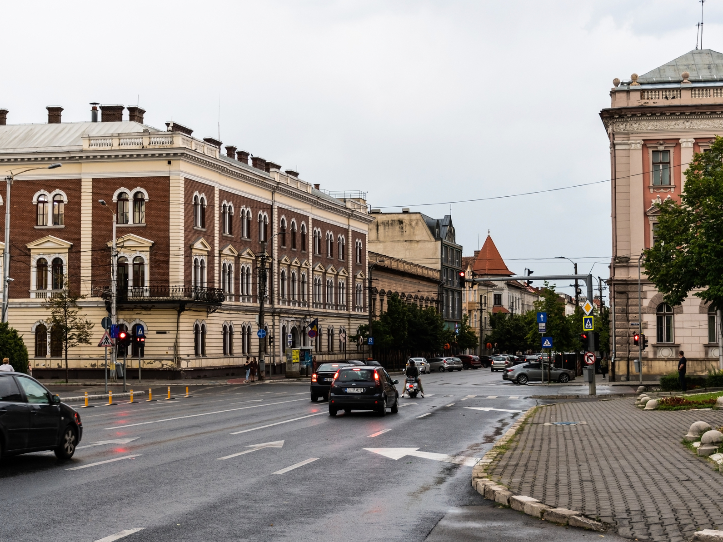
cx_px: 331
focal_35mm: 58
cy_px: 263
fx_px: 1211
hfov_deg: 33.2
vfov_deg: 25.2
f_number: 4
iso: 250
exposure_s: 1/160
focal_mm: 32
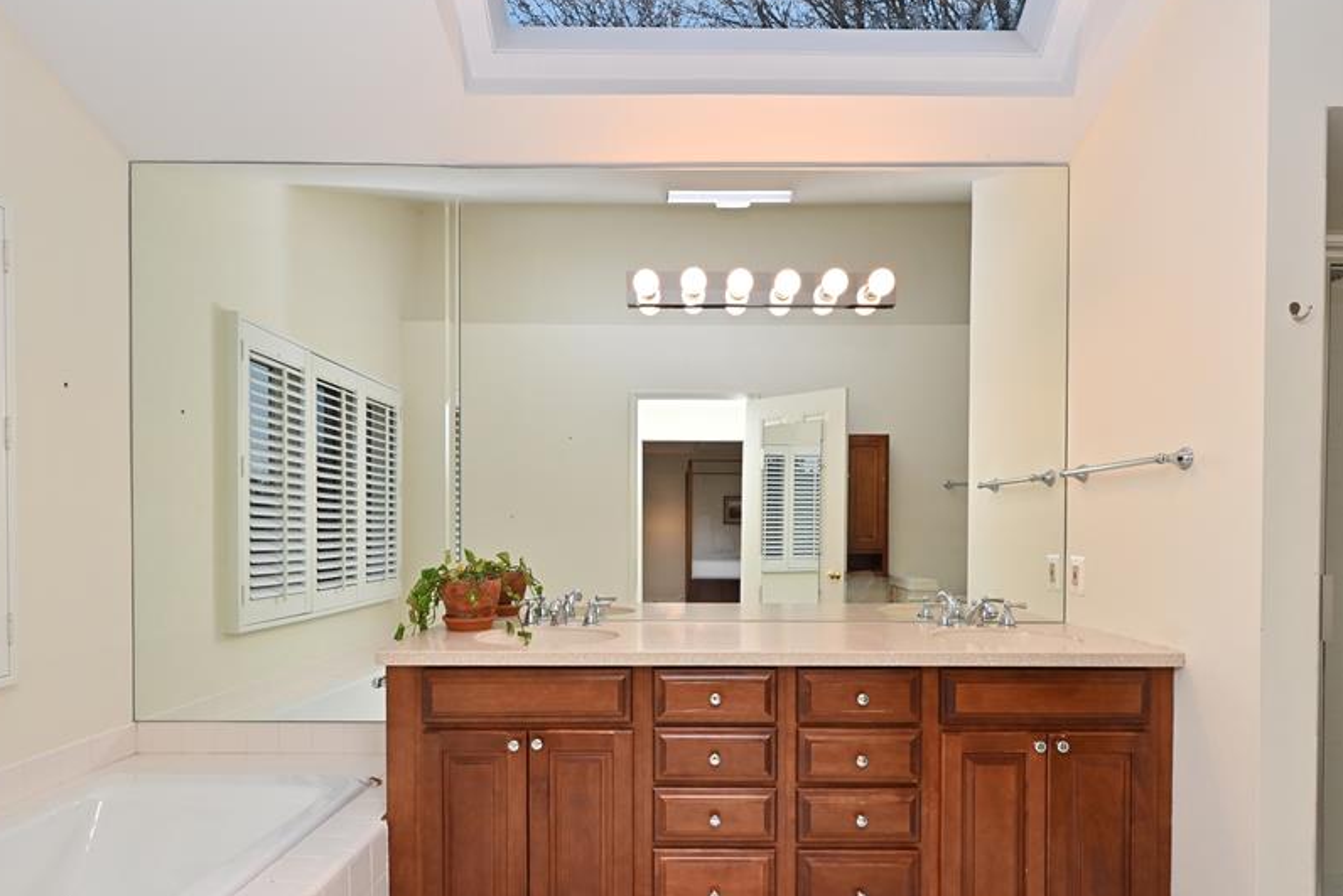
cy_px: 526
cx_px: 680
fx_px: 672
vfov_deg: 66.9
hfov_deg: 90.0
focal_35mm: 18
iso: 800
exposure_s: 1/60
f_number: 13
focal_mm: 14
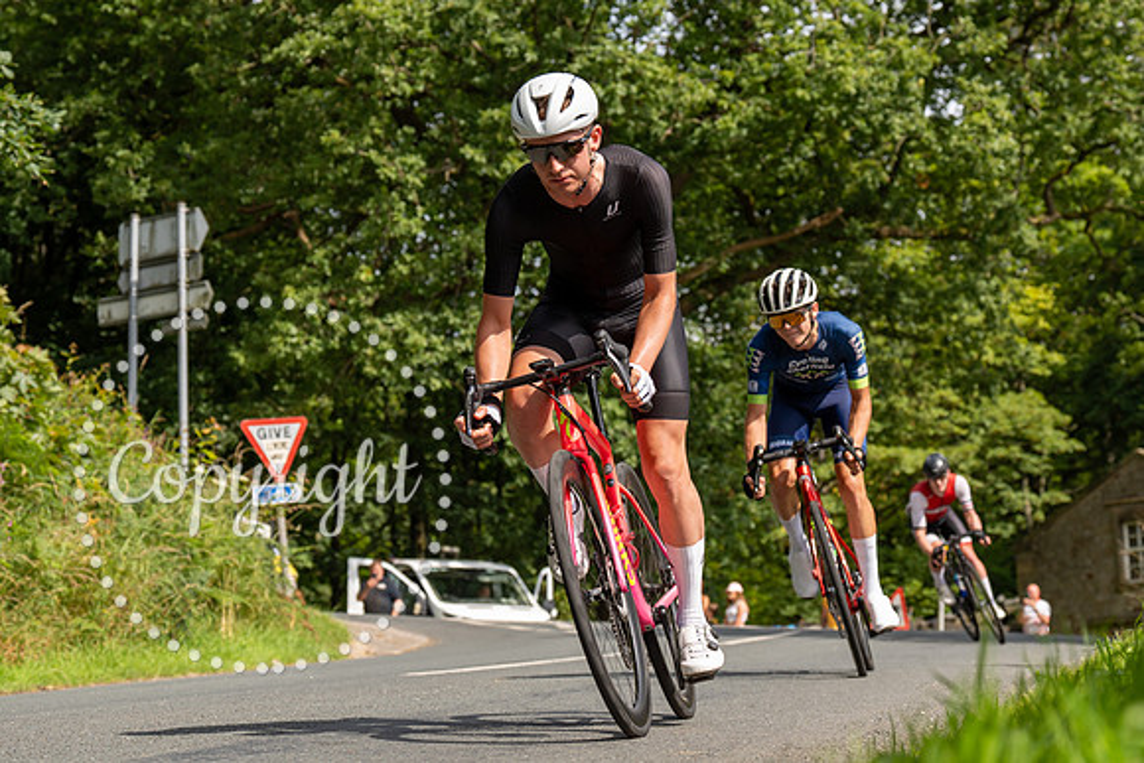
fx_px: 2983
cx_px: 618
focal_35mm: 94
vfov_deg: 14.6
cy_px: 252
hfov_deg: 21.7
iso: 250
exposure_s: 1/1000
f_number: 5
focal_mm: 70
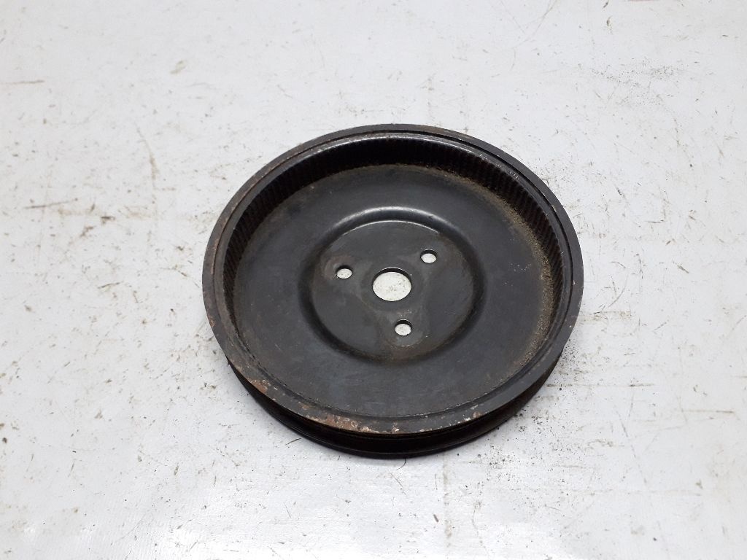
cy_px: 280
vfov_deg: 51.4
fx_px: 583
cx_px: 374
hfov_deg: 65.3
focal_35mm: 27
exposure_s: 1/25
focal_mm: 3.6
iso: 200
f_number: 1.9
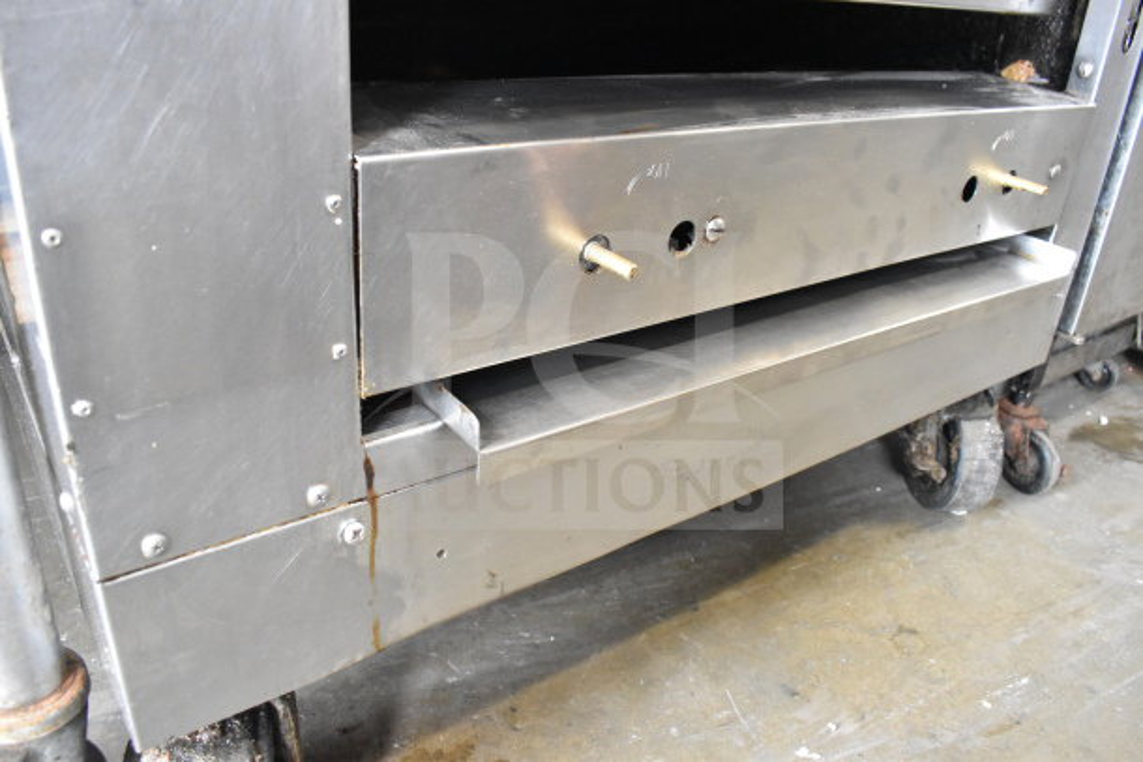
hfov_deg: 67.4
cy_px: 381
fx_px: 857
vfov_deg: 48.0
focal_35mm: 27
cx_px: 572
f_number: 5
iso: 6400
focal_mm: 18
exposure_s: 1/100
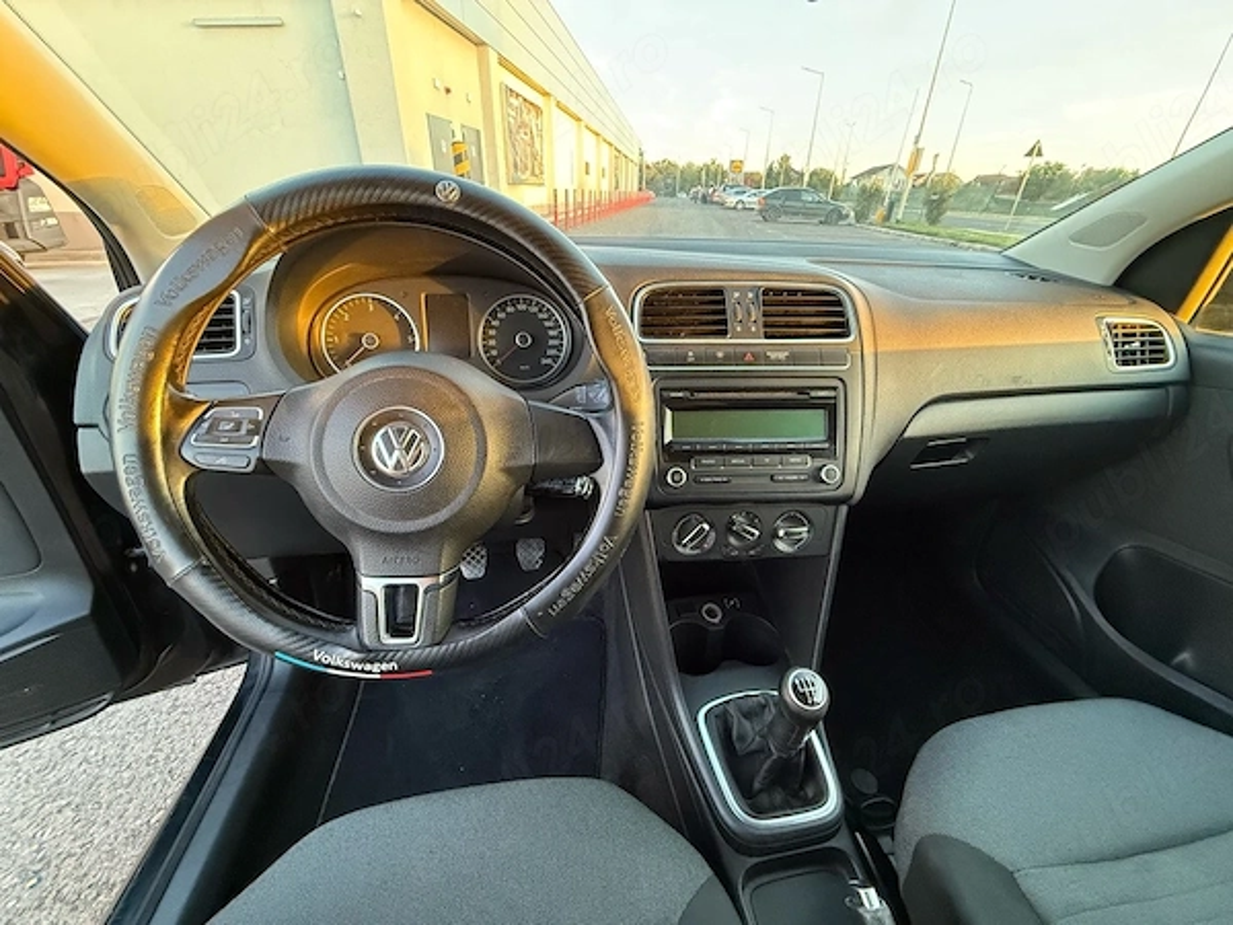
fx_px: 499
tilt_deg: -28.3
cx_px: 616
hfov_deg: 102.1
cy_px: 462
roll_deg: -1.1
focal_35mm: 14
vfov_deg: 85.7
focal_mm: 2.22
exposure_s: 1/60
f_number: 2.2
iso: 800
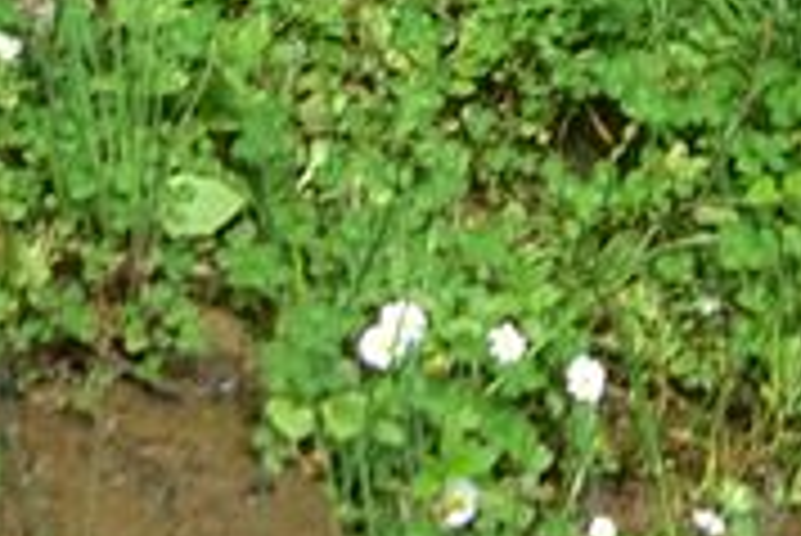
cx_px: 1179
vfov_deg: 5.4
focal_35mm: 234
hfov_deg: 8.6
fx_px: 5211
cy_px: -1272
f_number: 6.3
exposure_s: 1/125
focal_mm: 32
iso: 160
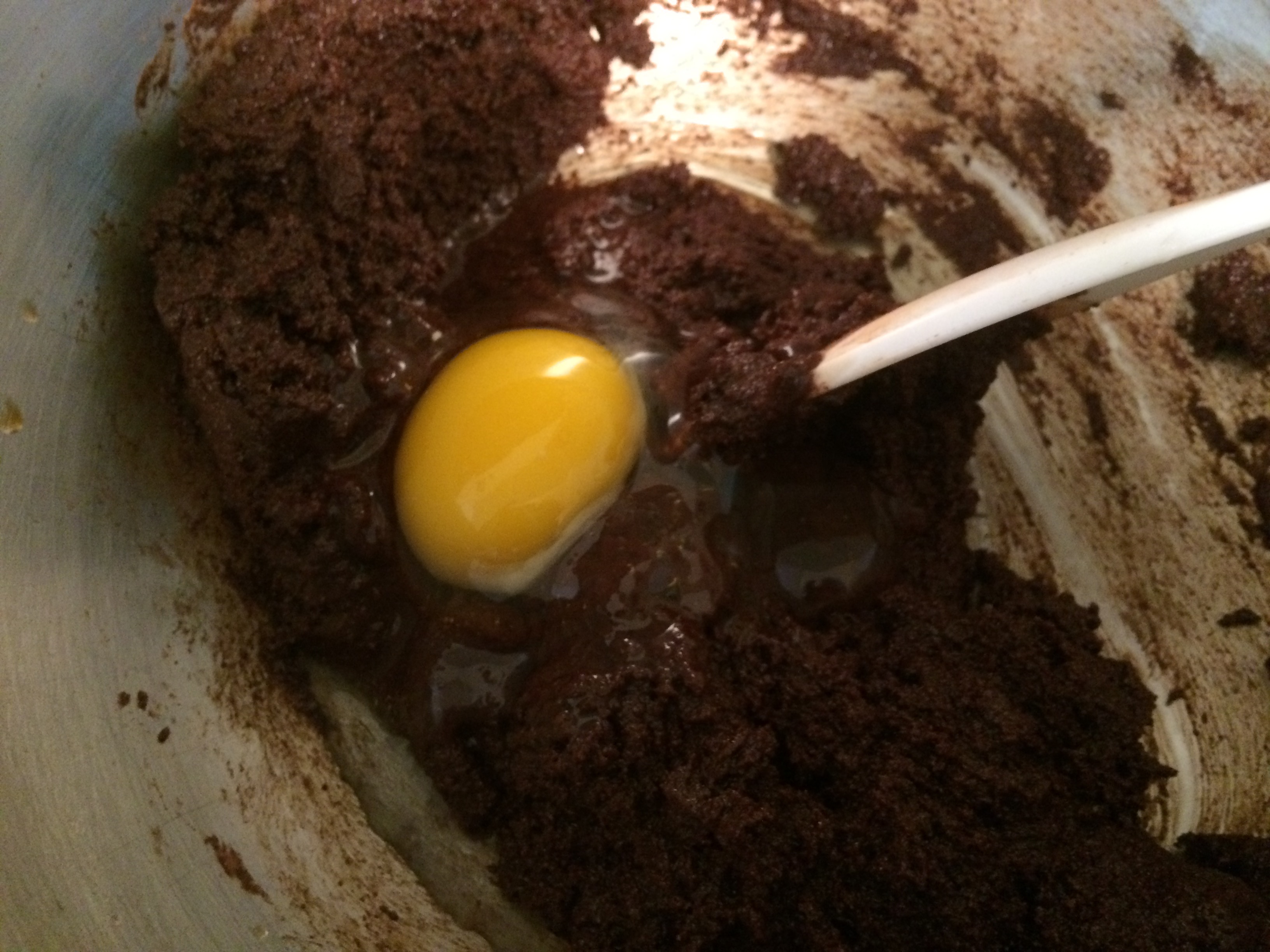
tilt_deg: -66.4
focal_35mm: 29
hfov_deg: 61.7
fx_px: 1064
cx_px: 635
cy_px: 476
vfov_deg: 48.2
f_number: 2.2
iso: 500
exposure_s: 1/15
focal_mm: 4.15
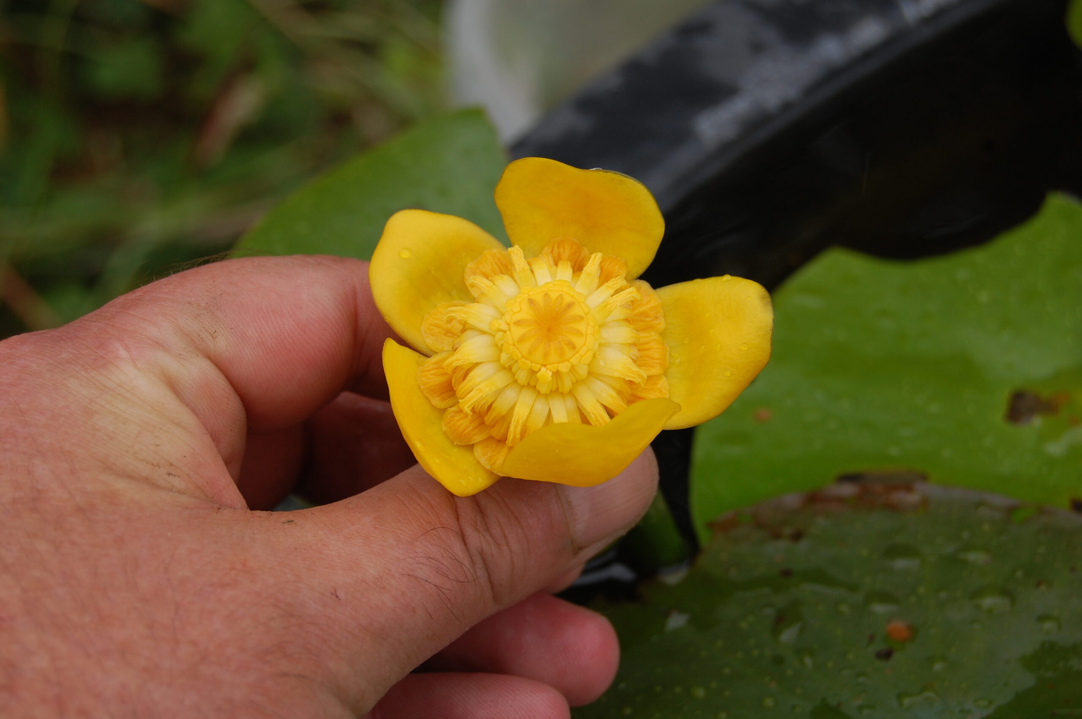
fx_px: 2477
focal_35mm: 82
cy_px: 360
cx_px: 541
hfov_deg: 24.6
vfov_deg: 16.5
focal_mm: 55
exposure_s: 1/250
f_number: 8
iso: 200
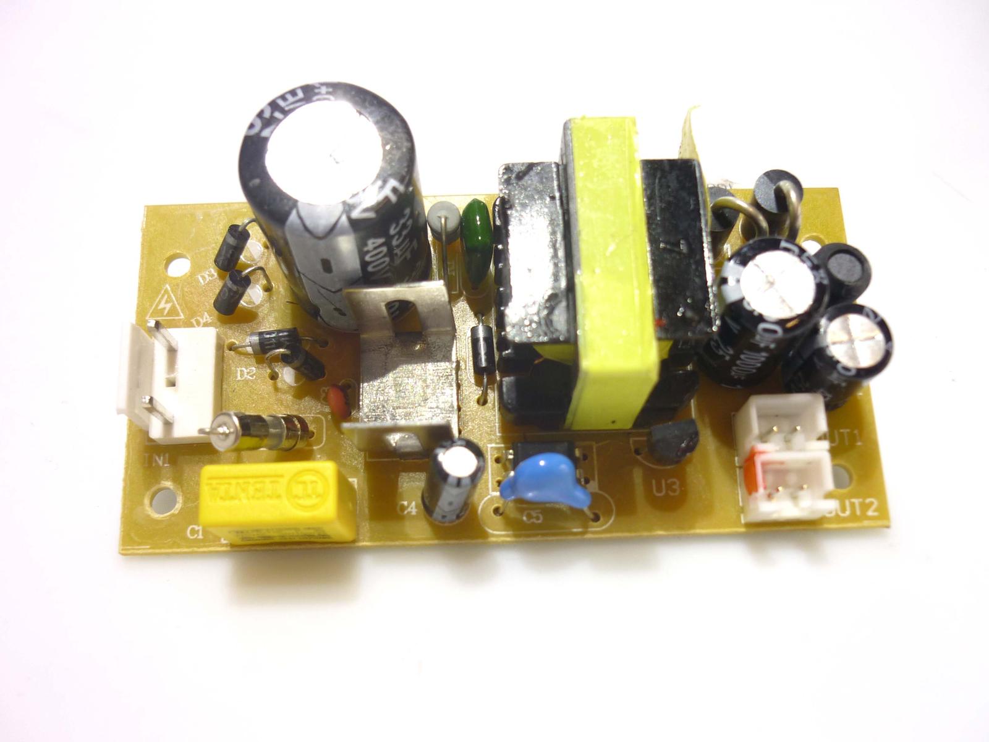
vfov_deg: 42.9
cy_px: 371
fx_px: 943
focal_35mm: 33
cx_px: 494
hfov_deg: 55.4
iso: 80
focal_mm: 5.5
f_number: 2.8
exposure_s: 1/60
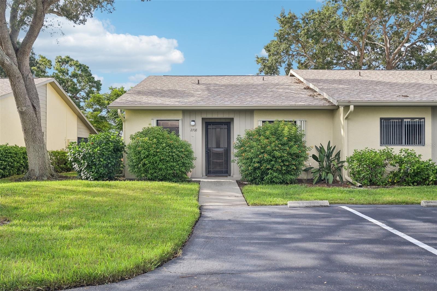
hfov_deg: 62.0
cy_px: 146
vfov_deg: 43.5
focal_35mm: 30
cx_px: 218
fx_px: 364
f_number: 8
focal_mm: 30
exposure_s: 1/400
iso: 400
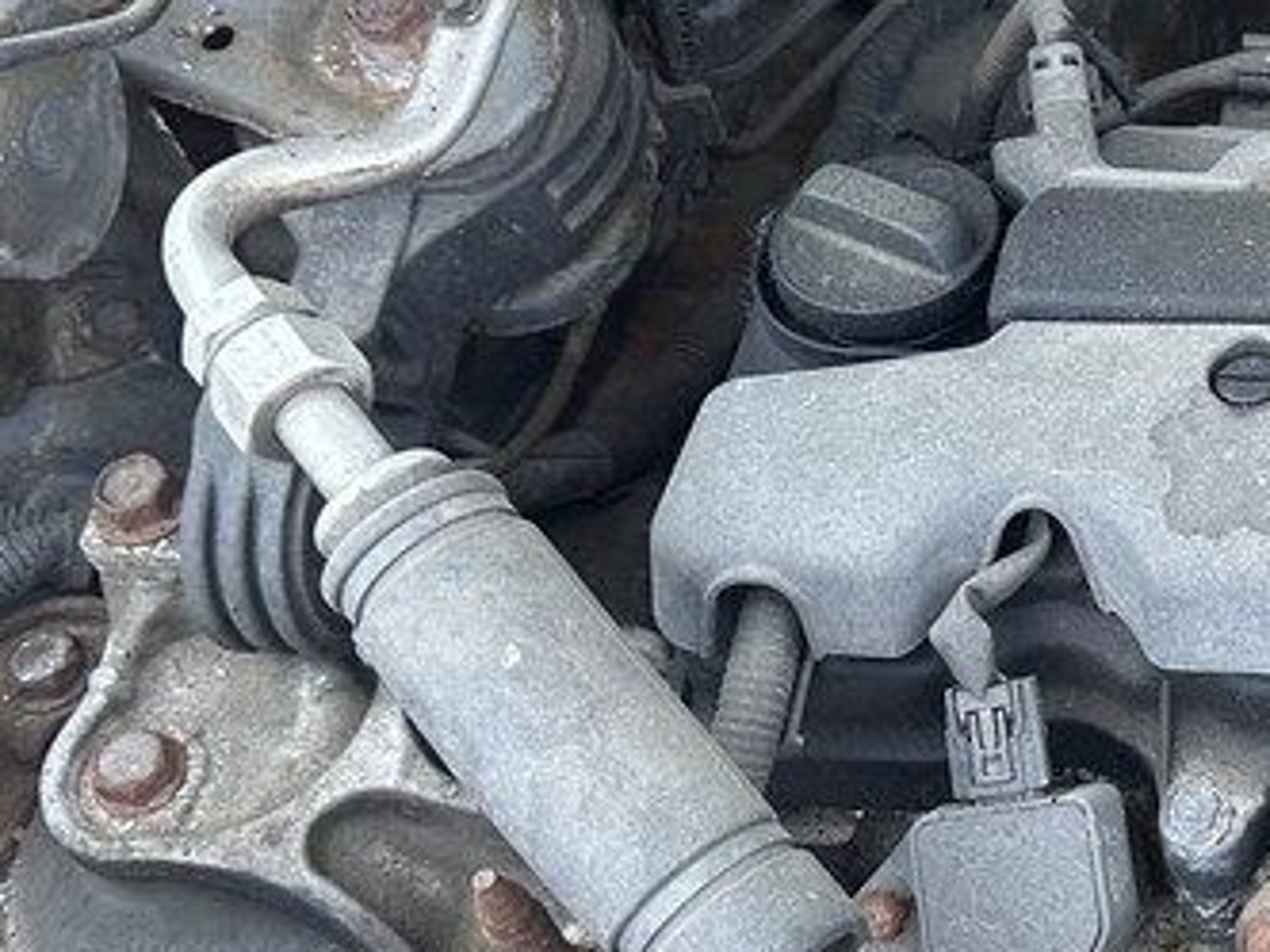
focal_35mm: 74
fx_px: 2715
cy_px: 421
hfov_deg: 24.5
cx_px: 1408
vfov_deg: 19.9
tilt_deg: -53.8
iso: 100
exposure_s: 1/159
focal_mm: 6.86
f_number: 1.78
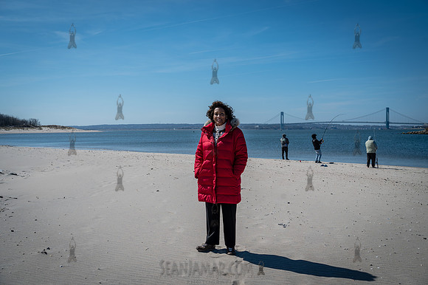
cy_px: 142
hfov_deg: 54.5
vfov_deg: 37.8
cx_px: 214
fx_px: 416
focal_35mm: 35
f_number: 5.6
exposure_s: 1/640
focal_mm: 35
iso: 64
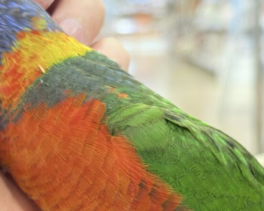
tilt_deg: -8.5
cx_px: 100
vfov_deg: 13.9
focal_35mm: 110
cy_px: 175
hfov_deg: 17.4
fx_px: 859
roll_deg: +3.7
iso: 80
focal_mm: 5.96
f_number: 1.6
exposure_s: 1/50
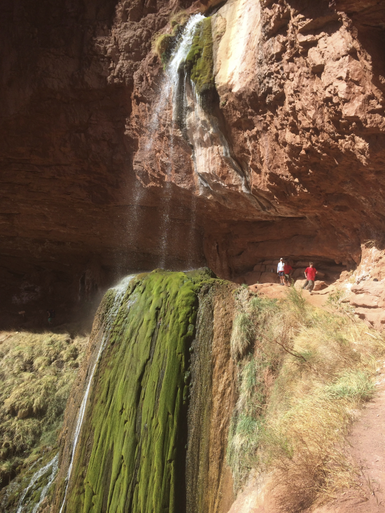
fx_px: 445
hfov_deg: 46.8
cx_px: 192
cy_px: 256
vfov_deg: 60.0
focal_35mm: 30
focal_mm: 4.12
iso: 32
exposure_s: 1/1001
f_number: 2.2
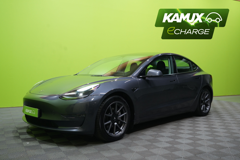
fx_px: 233
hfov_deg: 54.4
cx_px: 120
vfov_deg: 37.9
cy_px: 80
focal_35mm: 35
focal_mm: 35
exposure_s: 1/20
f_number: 5.6
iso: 800
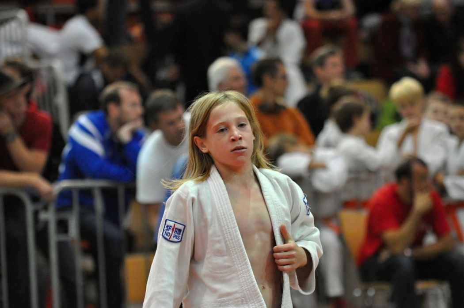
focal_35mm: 218
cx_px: 232
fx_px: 2799
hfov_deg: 9.5
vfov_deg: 6.3
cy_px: 154
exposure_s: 1/1000
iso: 3200
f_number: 2.8
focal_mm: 145
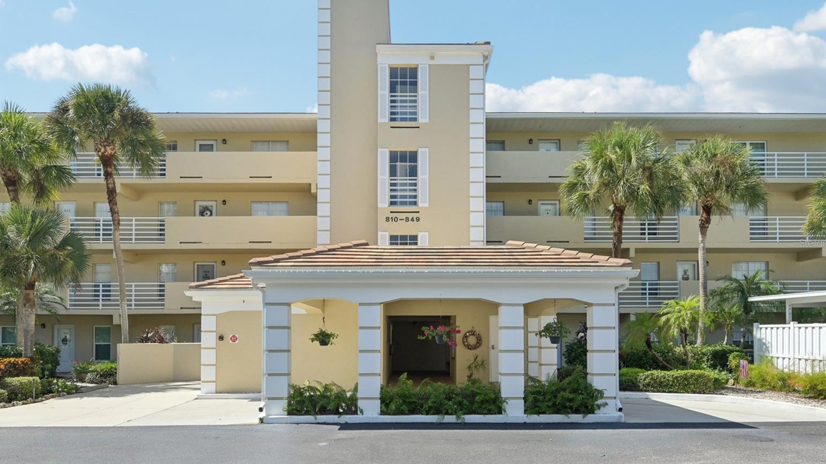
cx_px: 416
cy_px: 243
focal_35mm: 25
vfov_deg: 46.7
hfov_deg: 75.1
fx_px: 538
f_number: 8
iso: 400
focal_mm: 22.5
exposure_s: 1/1000
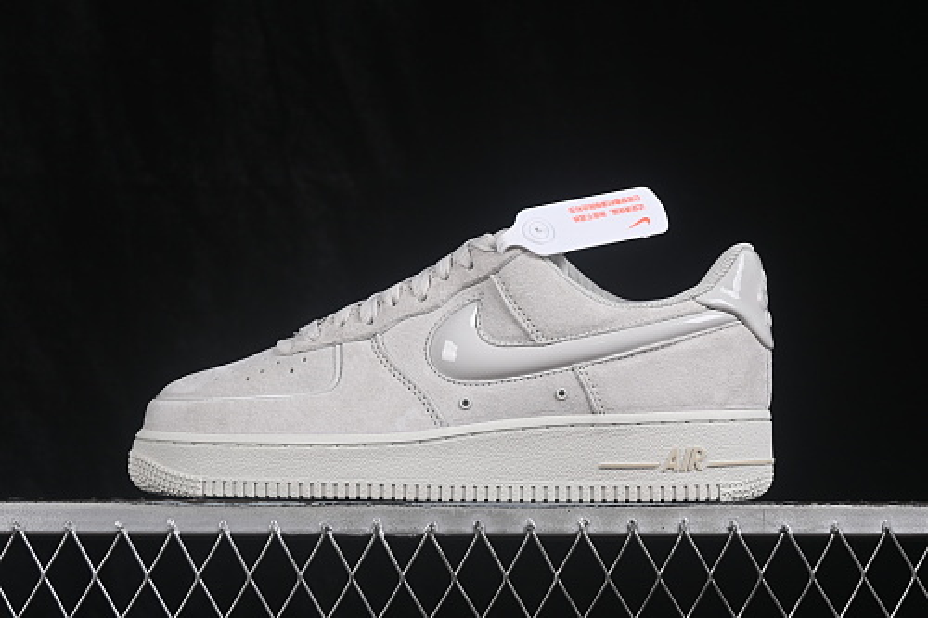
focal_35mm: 75
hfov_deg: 27.0
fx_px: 1933
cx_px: 464
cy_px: 309
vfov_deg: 18.2
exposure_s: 1/80
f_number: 8
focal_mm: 50
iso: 160
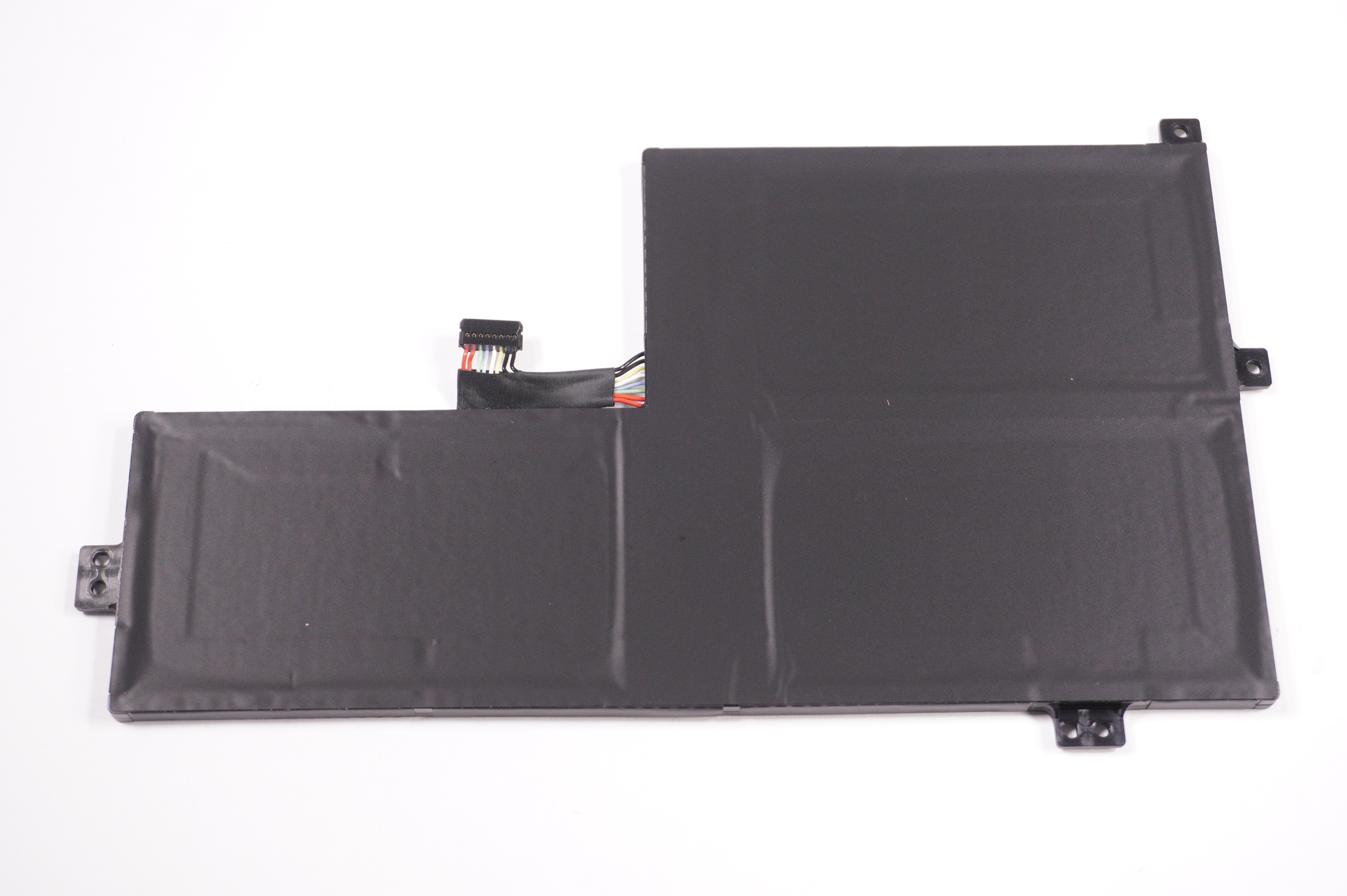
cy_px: 448
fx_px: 1963
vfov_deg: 25.7
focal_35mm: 52
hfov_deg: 37.9
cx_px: 674
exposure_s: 1/320
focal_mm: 35
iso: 1250
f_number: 5.6
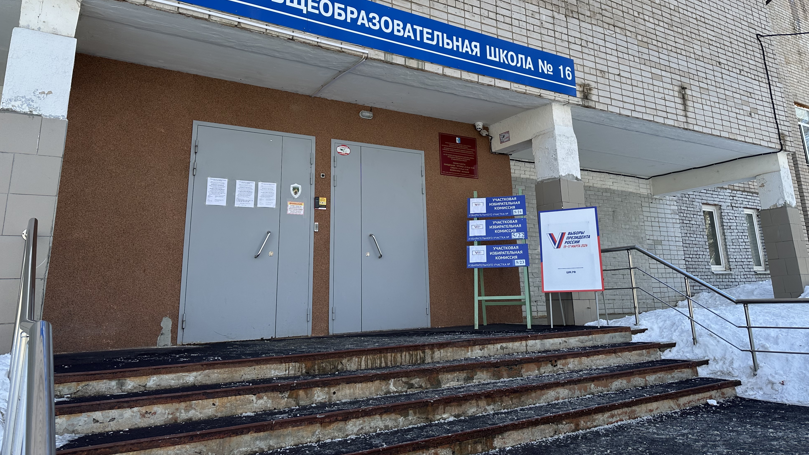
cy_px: 145
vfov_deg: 42.2
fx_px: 579
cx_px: 413
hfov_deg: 69.9
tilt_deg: +15.8
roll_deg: +1.8
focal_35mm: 27
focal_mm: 6.86
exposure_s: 1/894
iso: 80
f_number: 1.78
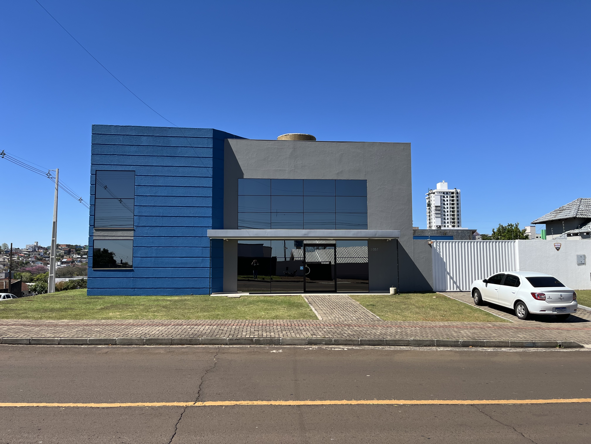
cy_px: 222
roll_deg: +0.0
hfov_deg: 67.3
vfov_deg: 53.1
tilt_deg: +4.5
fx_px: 444
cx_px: 296
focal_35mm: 26
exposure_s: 1/2967
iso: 50
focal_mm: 5.1
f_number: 1.6
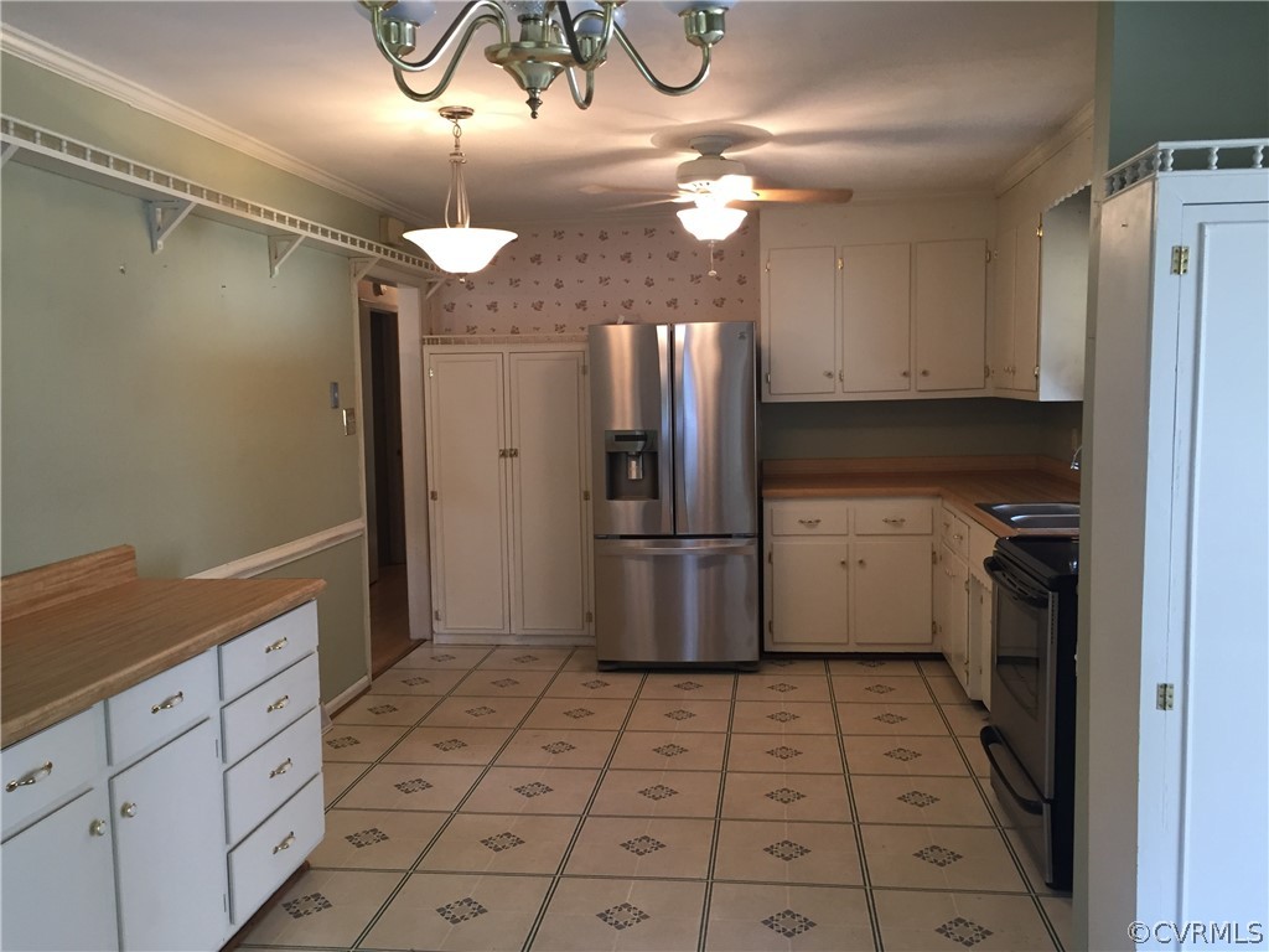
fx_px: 1063
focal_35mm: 29
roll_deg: -0.3
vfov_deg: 48.2
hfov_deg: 61.7
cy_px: 476
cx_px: 634
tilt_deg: -5.2
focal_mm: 4.15
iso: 100
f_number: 2.2
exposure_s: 1/30
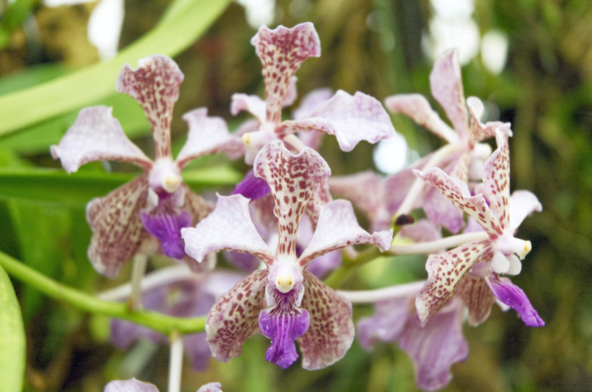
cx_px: 296
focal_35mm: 105
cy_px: 196
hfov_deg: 19.5
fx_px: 1723
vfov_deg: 13.0
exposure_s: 1/60
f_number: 4.5
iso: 500
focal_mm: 70
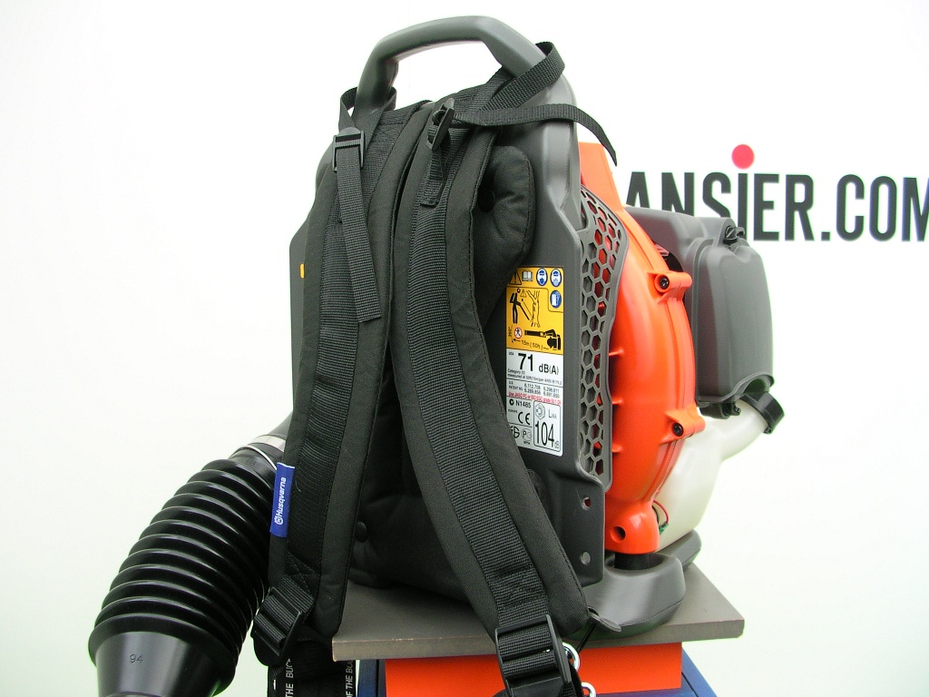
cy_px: 348
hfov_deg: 50.1
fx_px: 993
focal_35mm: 37
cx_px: 464
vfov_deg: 38.7
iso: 100
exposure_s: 1/64.4
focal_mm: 5.6
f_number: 2.7
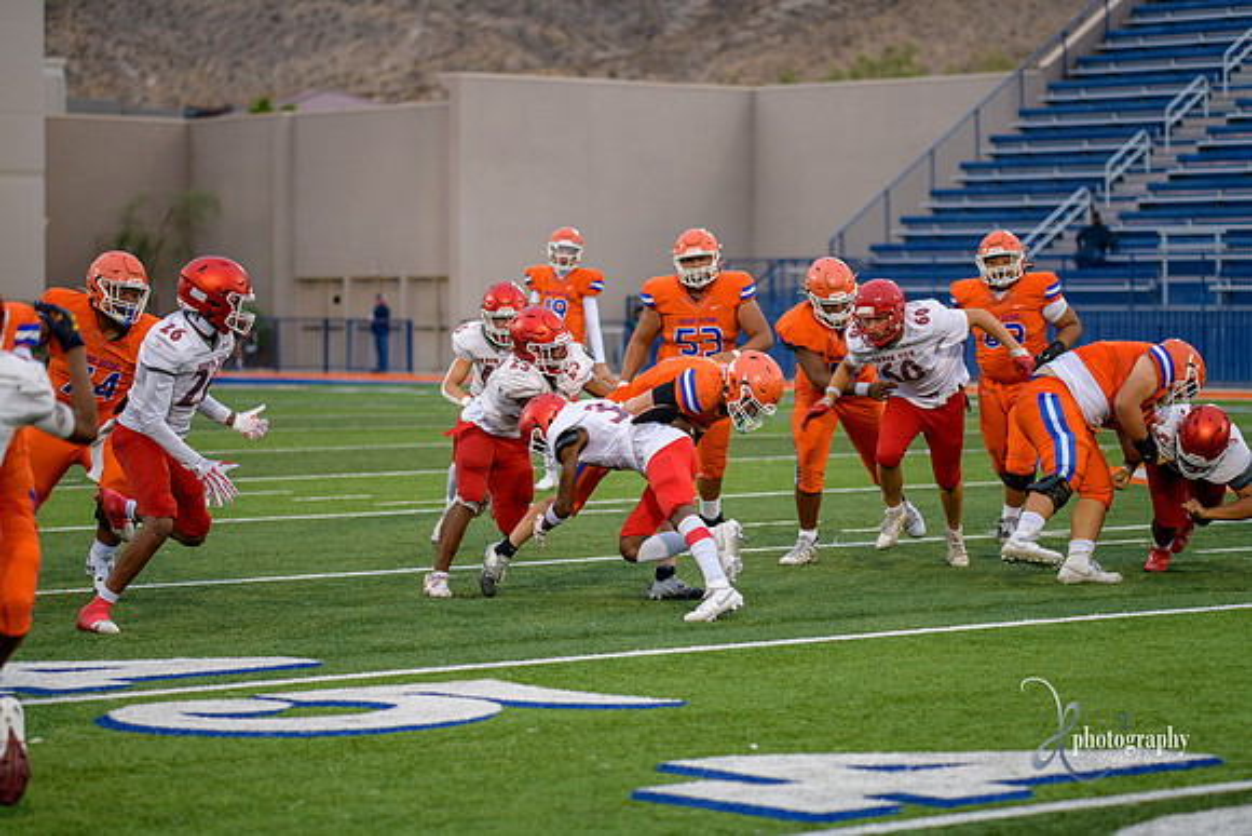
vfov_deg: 11.4
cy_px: 418
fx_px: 4174
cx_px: 626
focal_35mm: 120
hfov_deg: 17.1
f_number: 2.8
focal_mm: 120
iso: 400
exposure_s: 1/500
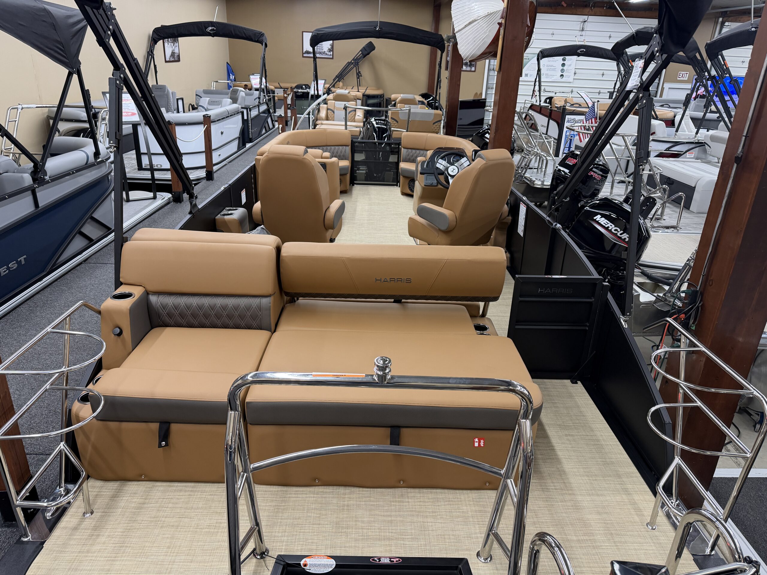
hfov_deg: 71.6
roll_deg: -2.4
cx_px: 384
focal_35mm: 24
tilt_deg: -21.8
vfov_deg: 56.8
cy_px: 288
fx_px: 532
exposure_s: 1/60
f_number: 1.78
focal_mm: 6.76
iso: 200
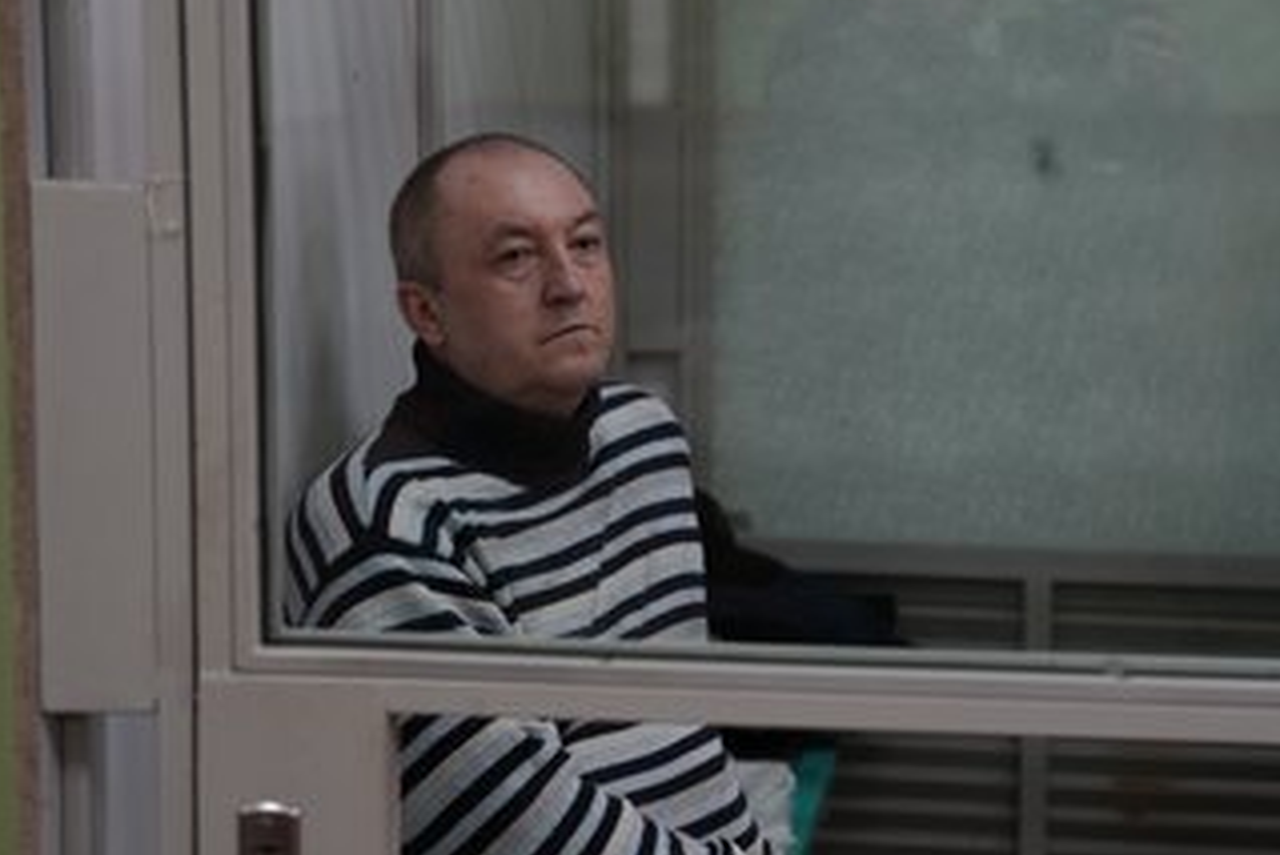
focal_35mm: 84
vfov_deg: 16.3
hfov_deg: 24.2
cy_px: 432
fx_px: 2988
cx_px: 738
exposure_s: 1/125
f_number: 3.2
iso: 320
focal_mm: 67
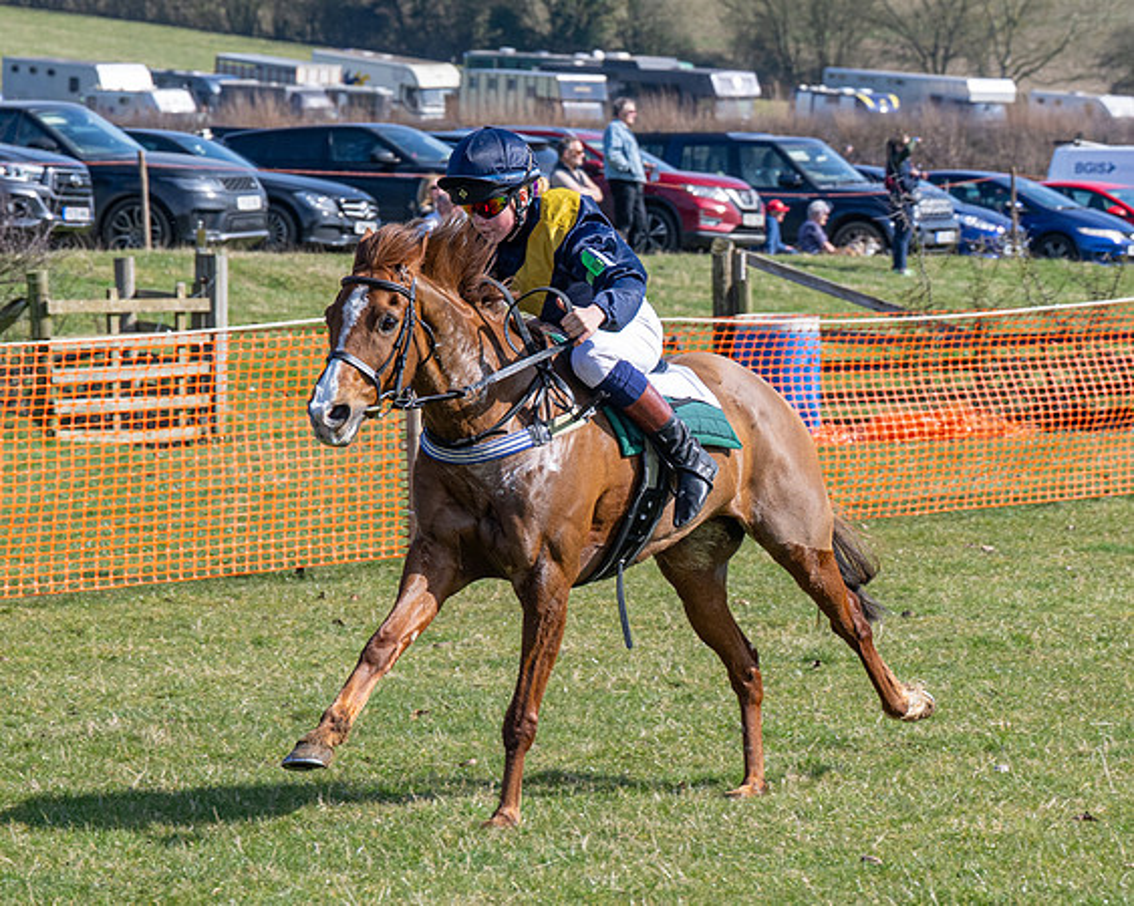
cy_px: 488
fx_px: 6529
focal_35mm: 195
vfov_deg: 7.9
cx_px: 411
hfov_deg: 9.9
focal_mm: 80
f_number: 5
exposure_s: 1/1000
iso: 200
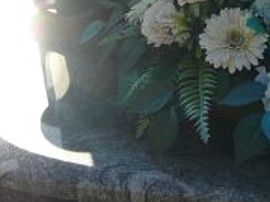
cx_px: 235
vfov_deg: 11.4
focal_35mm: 125
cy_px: -103
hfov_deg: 15.6
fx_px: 974
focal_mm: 5.2
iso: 80
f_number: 2.8
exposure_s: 1/640
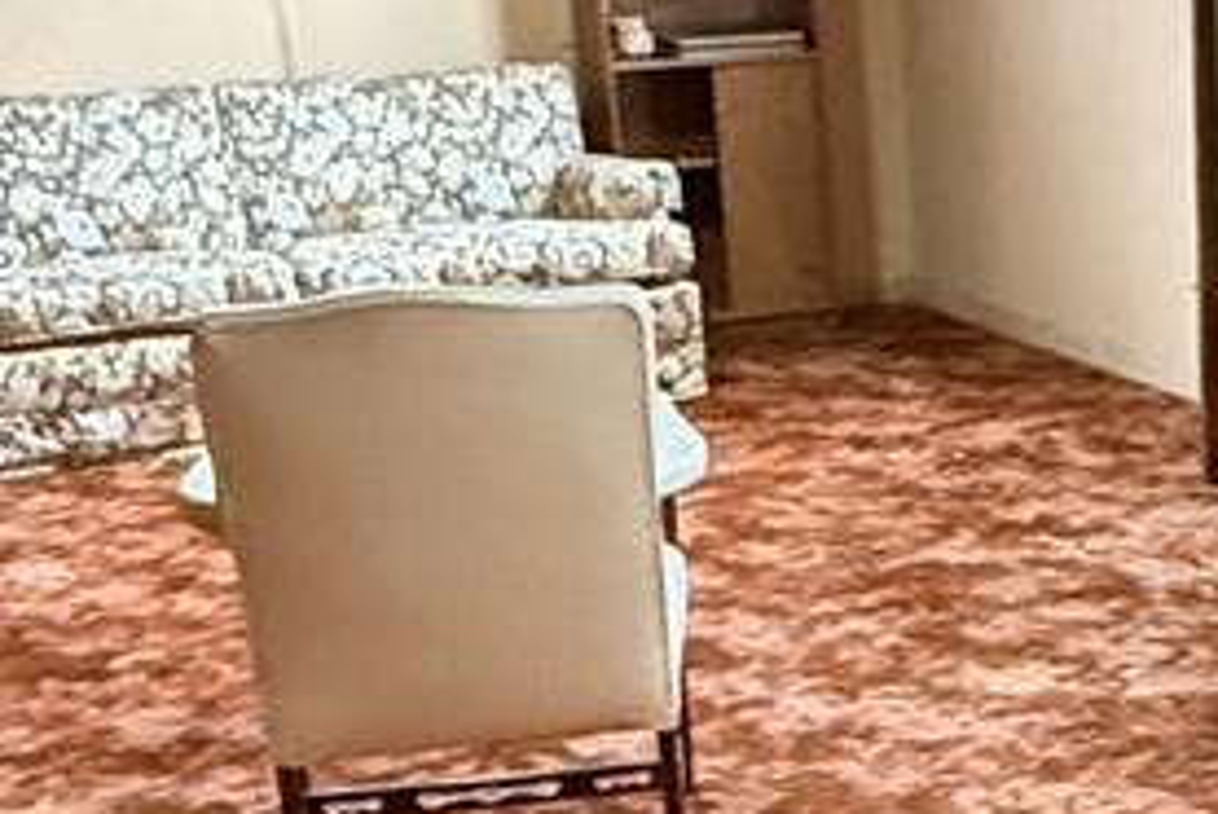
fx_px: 2843
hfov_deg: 23.0
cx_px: 1266
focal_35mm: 84
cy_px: 871
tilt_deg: -21.3
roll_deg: +0.3
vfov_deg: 15.9
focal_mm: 2.22
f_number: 2.2
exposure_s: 1/40
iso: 1600
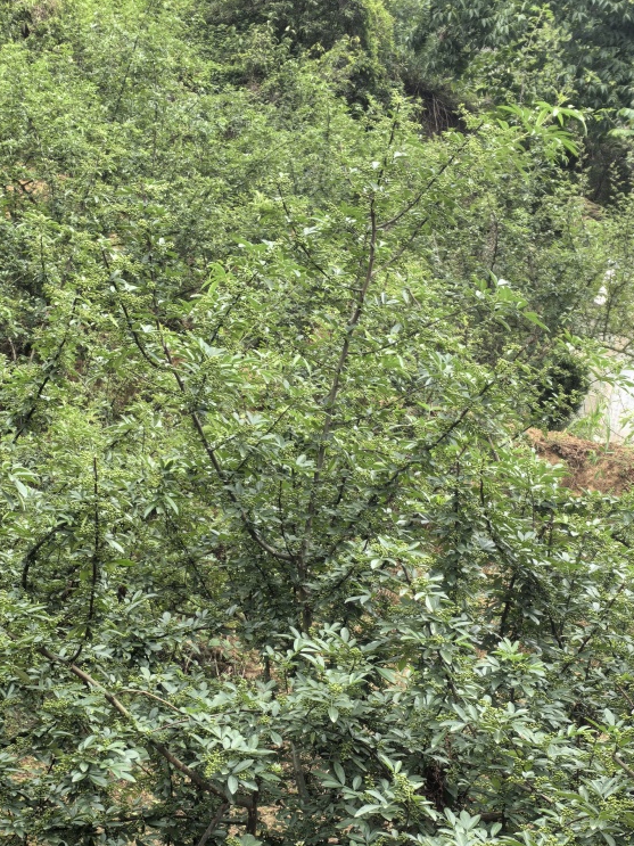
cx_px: 203
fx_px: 1930
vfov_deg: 24.7
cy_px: 417
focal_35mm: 79
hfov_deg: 18.6
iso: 50
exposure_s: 1/239
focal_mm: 5.75
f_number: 2
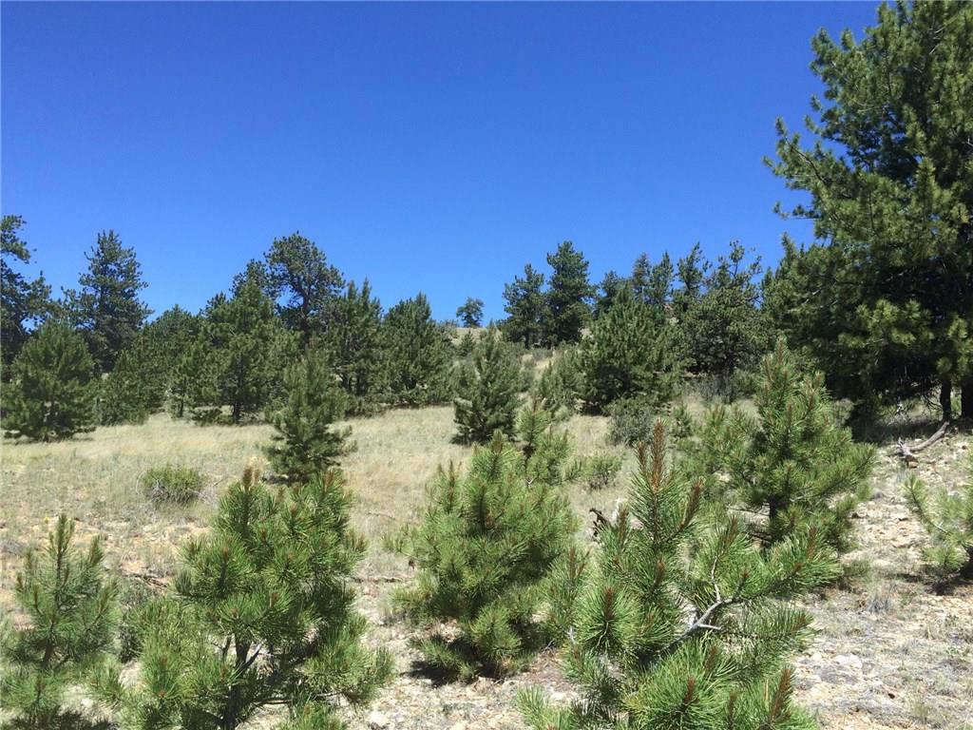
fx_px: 815
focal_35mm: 29
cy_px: 365
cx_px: 486
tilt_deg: +4.7
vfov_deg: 48.2
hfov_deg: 61.7
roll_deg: -1.4
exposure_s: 1/1244
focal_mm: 4.15
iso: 32
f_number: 2.2
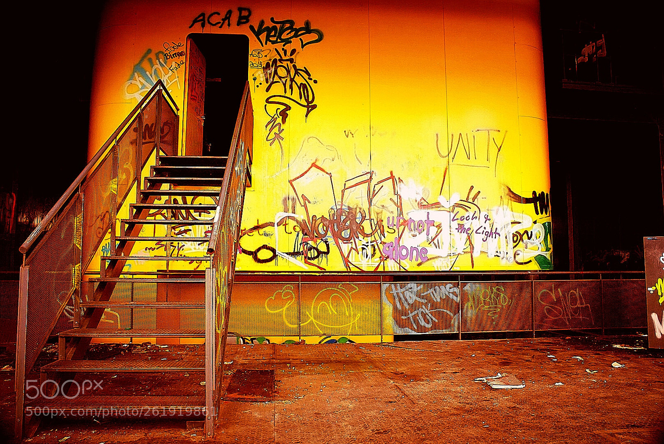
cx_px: 332
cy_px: 222
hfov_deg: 67.3
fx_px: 498
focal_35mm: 27
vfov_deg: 48.0
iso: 500
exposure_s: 1/20
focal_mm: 18
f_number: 11
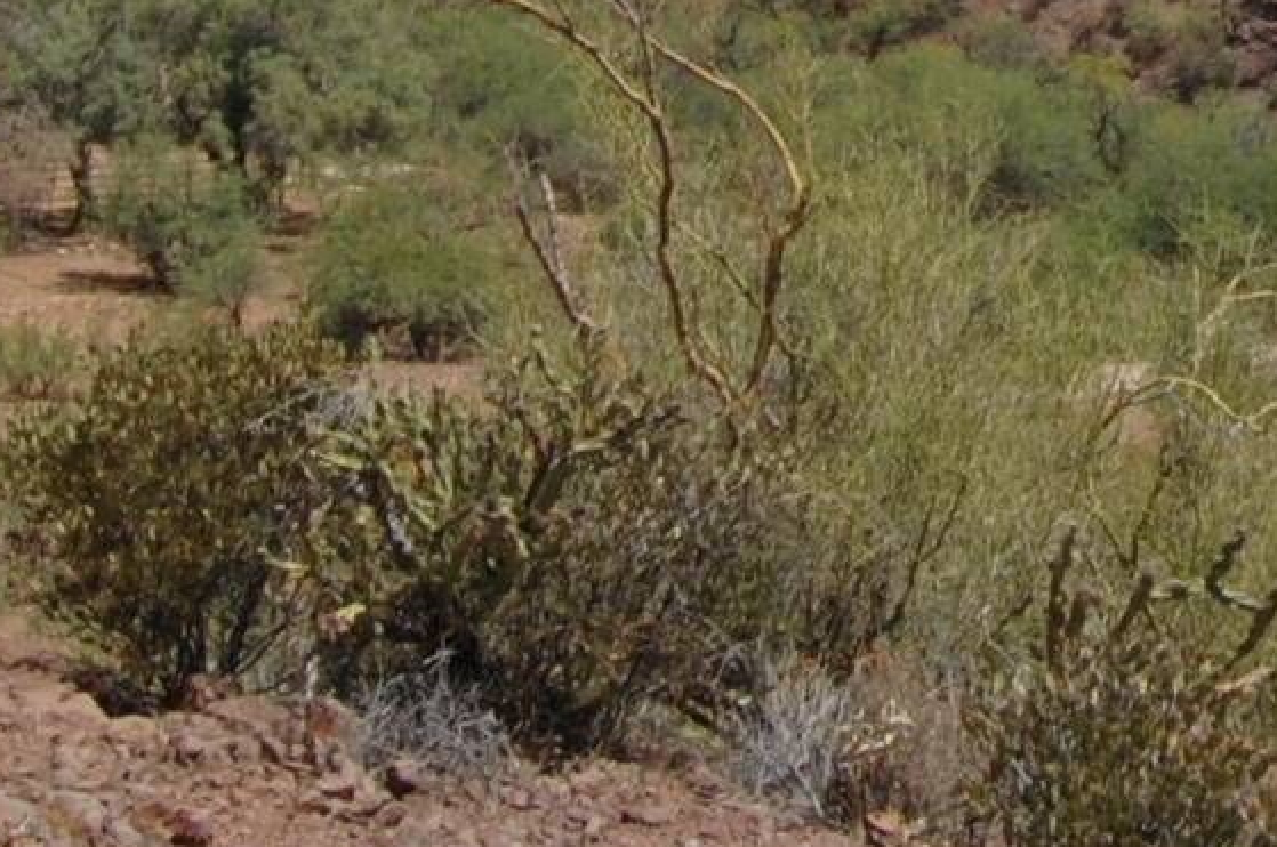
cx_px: 1489
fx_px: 3861
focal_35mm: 109
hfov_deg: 17.9
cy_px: -744
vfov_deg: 11.5
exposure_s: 1/100
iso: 200
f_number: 18
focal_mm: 18
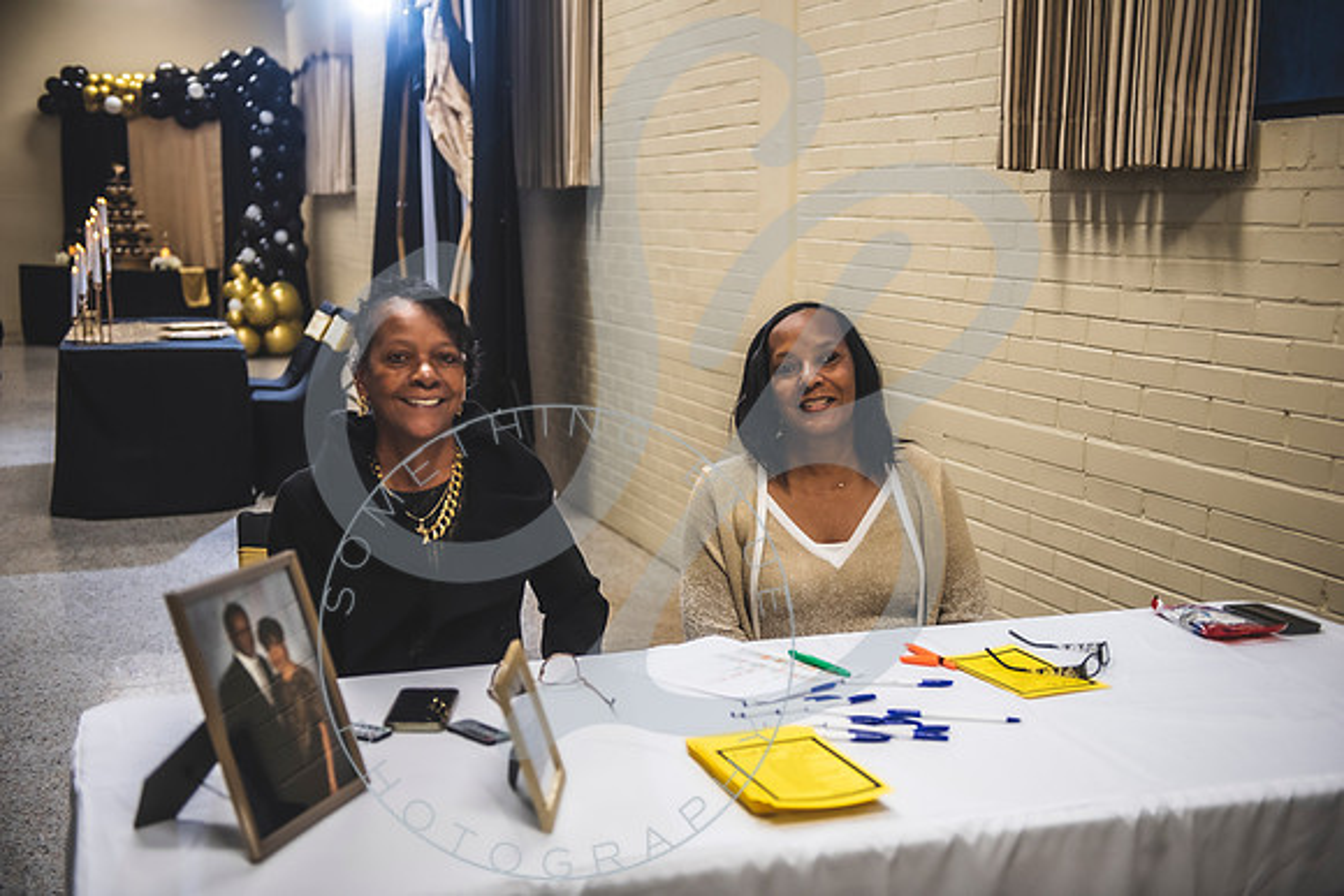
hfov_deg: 44.5
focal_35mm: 44
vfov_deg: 30.5
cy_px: 448
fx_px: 1643
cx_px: 672
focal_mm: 44
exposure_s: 1/125
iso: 800
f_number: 2.8
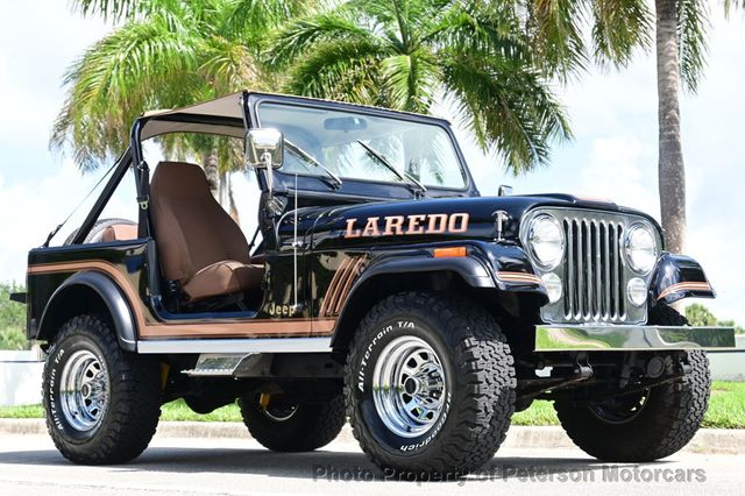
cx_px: 372
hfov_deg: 27.0
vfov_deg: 18.2
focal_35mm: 75
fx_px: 1551
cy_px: 248
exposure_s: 1/160
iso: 100
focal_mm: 50
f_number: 6.3
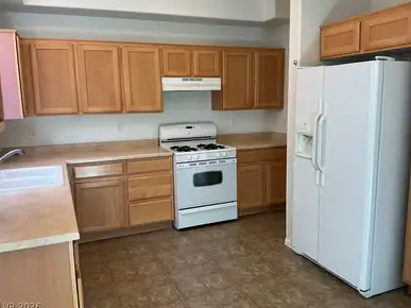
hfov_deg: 60.0
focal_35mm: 30
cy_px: 154
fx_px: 356
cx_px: 208
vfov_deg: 46.8
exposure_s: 1/120
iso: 64
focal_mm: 3
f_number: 1.8
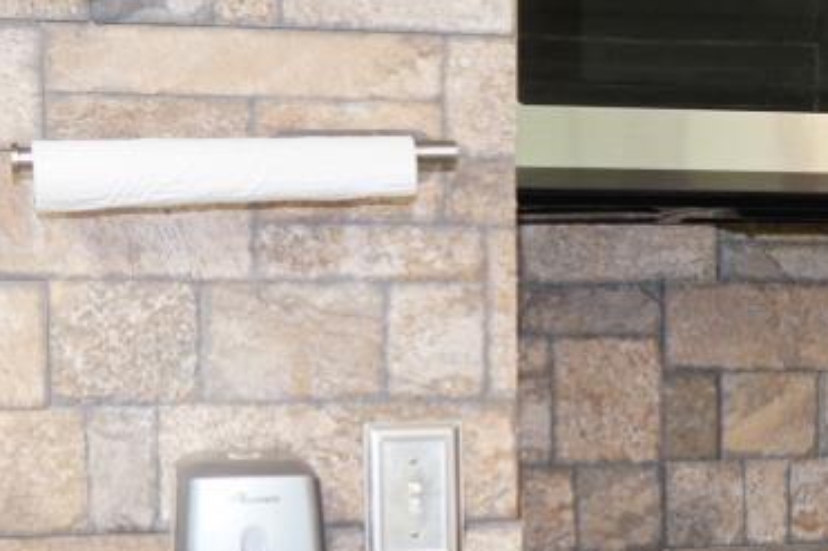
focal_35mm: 103
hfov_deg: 18.8
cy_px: 465
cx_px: 993
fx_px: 2368
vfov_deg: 13.2
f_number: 4
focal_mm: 17
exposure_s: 1/60
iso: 1000
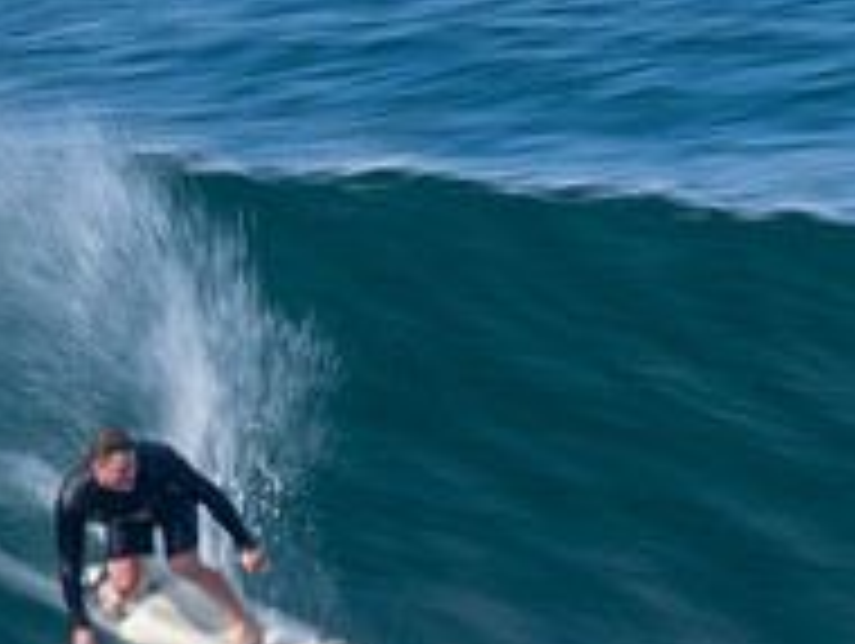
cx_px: 324
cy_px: 867
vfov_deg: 0.7
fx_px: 54383
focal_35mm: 2199
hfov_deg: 0.9
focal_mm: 500
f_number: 22
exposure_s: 1/30
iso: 100
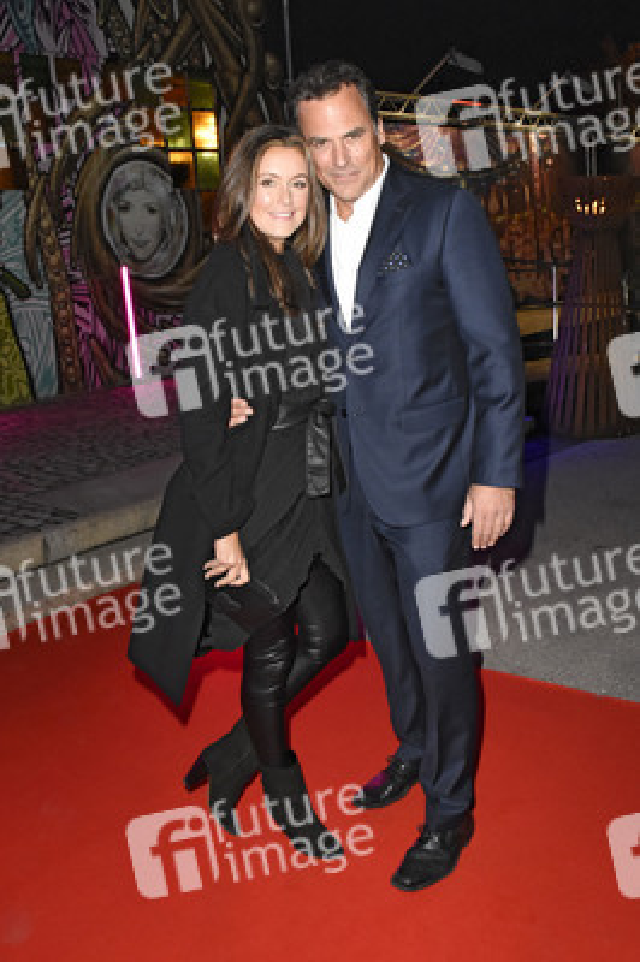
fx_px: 801
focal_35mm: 30
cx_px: 320
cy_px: 481
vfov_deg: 62.0
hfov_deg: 43.5
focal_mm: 20
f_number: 6.3
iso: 3200
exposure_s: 1/160
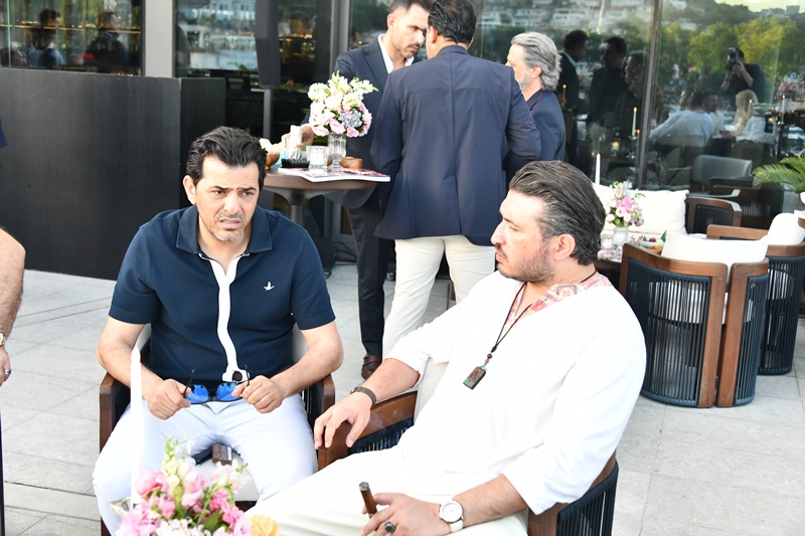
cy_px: 268
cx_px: 402
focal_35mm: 45
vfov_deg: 29.9
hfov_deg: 43.6
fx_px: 1006
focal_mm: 45
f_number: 5
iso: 1250
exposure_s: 1/200
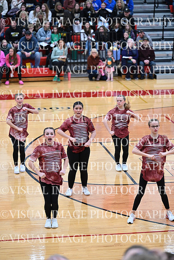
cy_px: 130
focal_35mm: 125
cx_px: 87
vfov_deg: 16.4
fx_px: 906
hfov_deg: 11.0
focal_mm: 125
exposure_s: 1/400
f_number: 2.8
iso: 4000
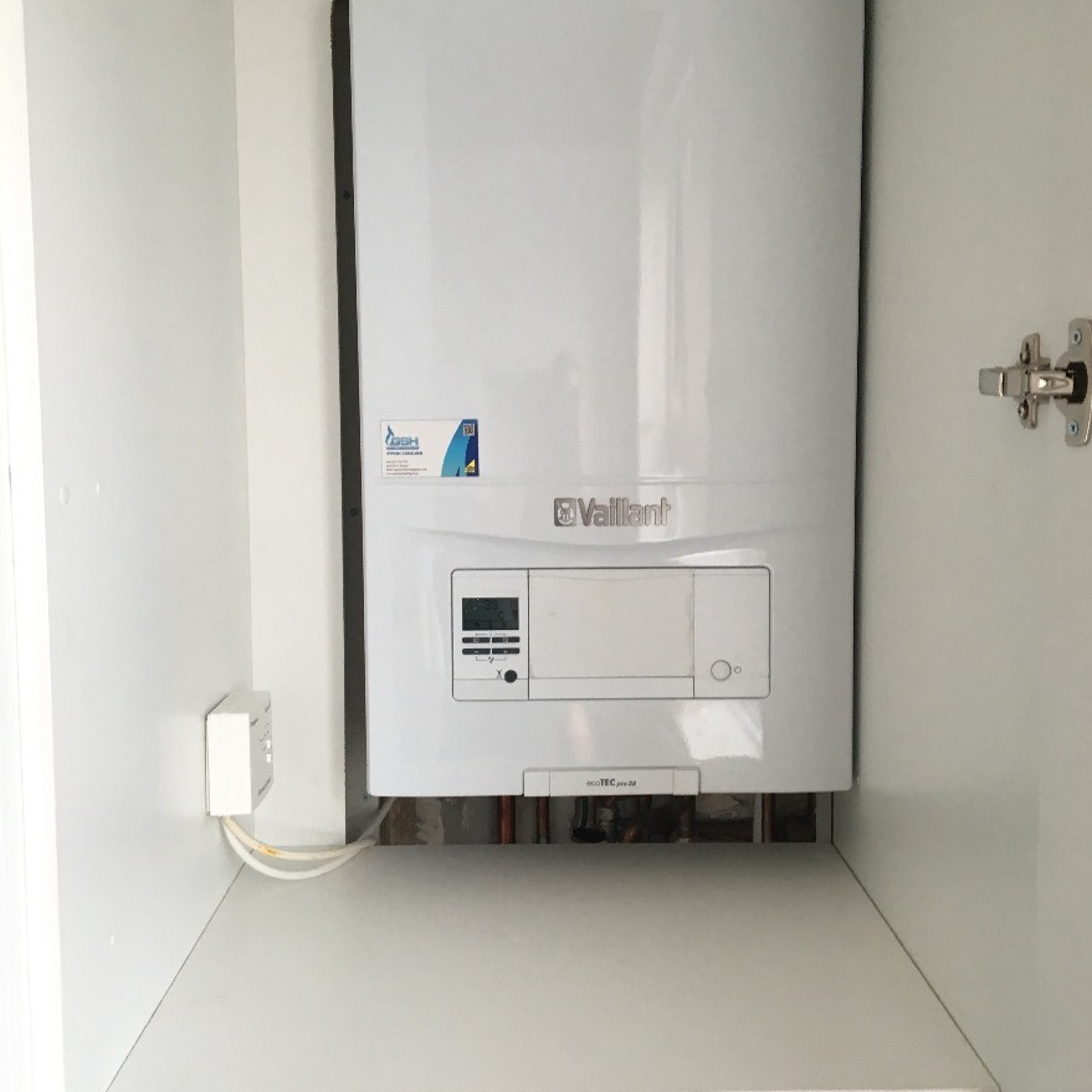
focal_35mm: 35
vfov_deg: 47.2
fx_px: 1249
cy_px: 509
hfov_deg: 47.2
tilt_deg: -3.6
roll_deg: +0.4
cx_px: 554
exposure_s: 1/33
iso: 64
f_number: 2.2
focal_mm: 4.15
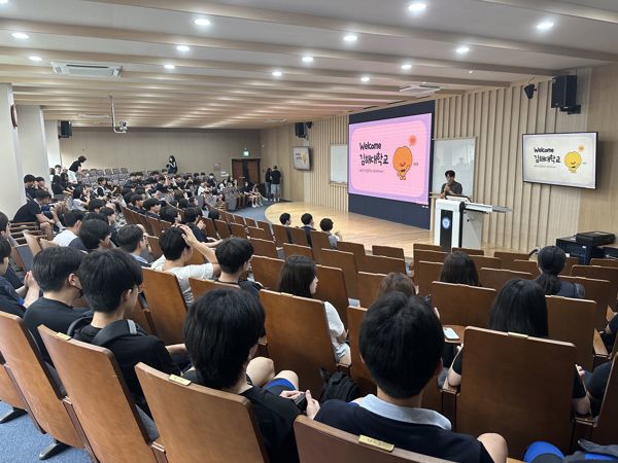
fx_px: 428
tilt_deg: -10.1
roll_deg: +0.8
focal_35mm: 24
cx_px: 309
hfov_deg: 71.6
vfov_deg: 56.8
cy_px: 232
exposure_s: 1/80
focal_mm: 6.86
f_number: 1.78
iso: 200
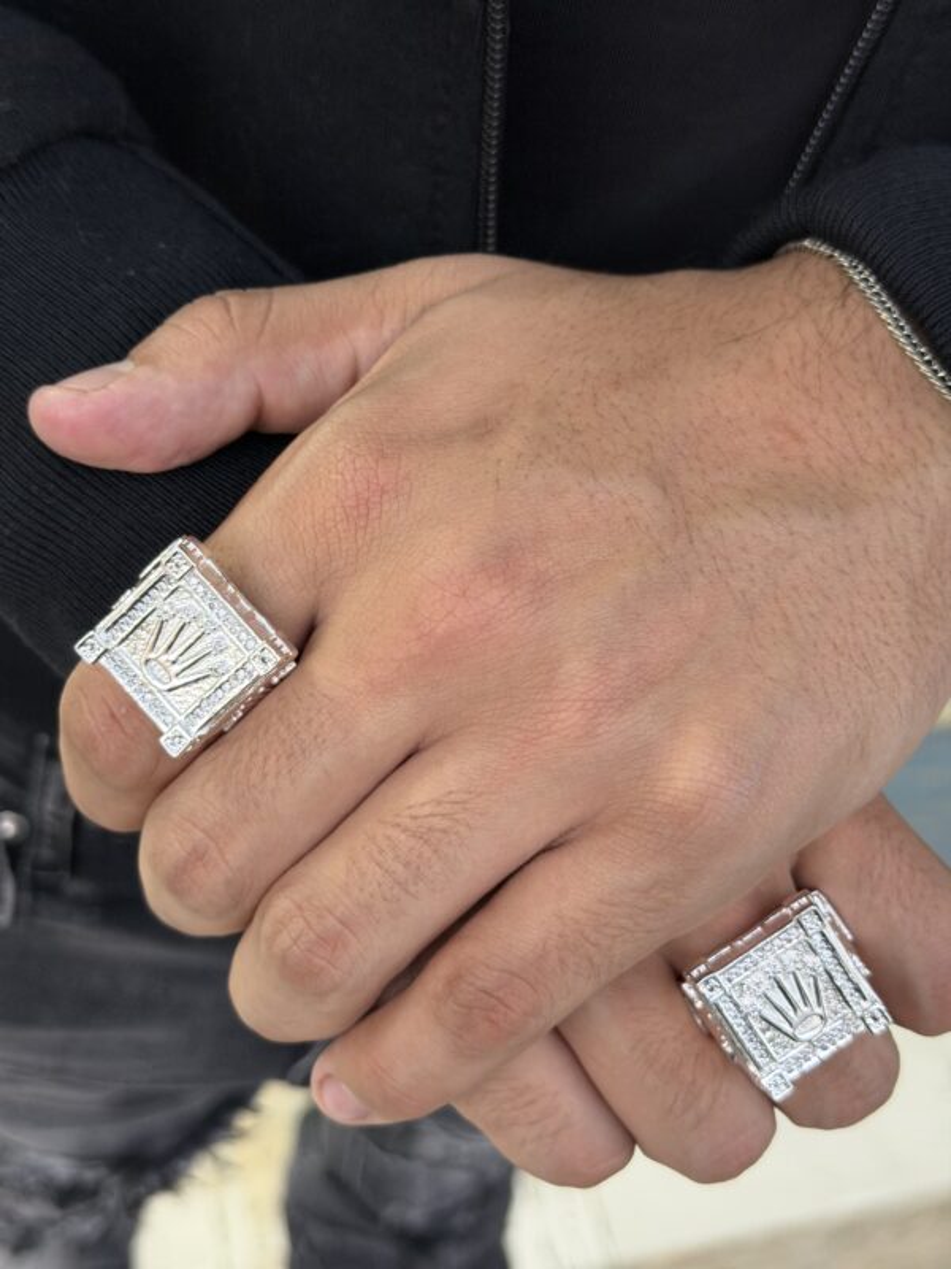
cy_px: 634
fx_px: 1758
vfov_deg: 39.7
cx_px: 476
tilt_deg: -49.4
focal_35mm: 48
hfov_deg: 30.3
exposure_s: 1/50
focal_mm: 6.76
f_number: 1.78
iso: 250
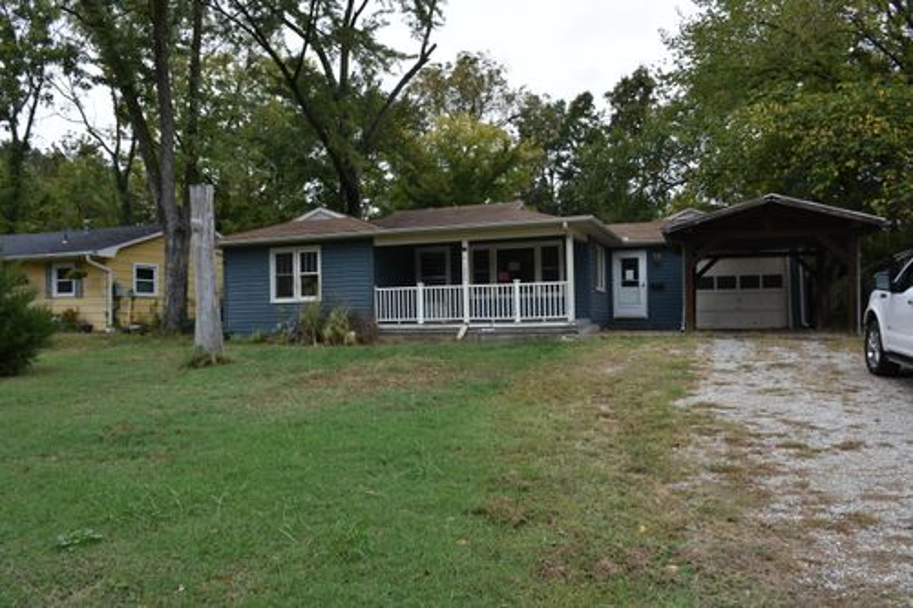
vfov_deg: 47.9
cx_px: 456
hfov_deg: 67.4
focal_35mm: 27
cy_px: 304
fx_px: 684
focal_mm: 18
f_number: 8
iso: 250
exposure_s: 1/250
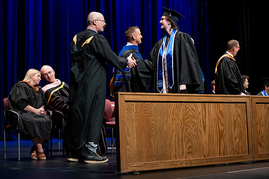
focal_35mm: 71
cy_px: 89
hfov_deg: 28.5
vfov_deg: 19.2
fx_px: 530
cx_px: 134
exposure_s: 1/250
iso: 500
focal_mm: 70
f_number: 2.8
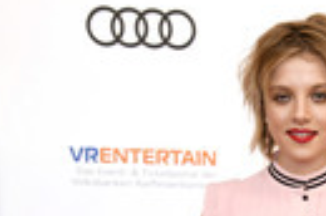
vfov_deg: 6.8
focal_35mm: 191
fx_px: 1725
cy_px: 487
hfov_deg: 10.7
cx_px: 313
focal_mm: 62
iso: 250
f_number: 6.3
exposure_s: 1/125
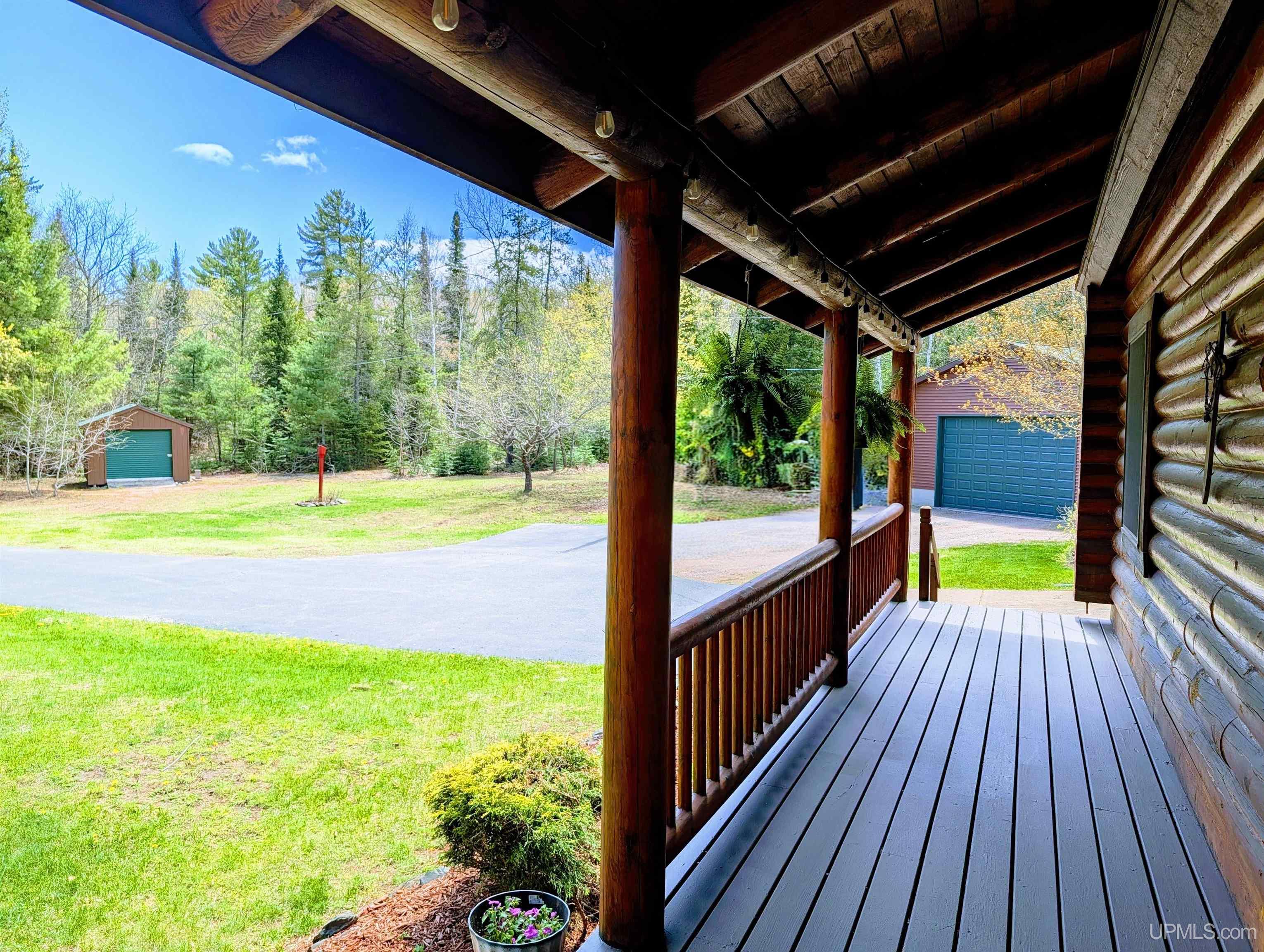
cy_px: 476
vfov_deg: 56.9
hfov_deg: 71.5
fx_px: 878
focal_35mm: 24
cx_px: 632
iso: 20
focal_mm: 6.9
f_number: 1.68
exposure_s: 1/5263
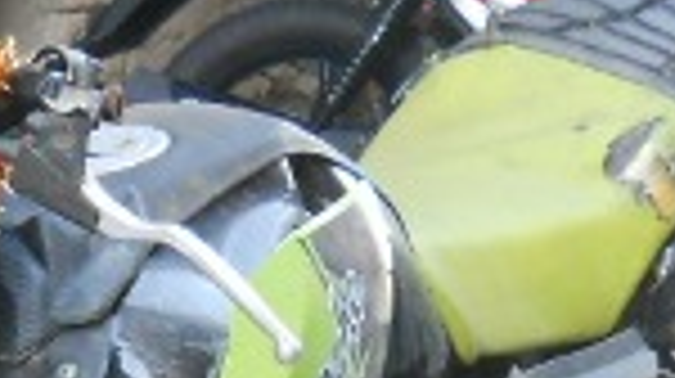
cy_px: 756
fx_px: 3415
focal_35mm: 191
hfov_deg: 11.2
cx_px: -9
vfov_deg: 6.2
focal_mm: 6.72
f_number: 3.1
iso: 320
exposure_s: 1/30
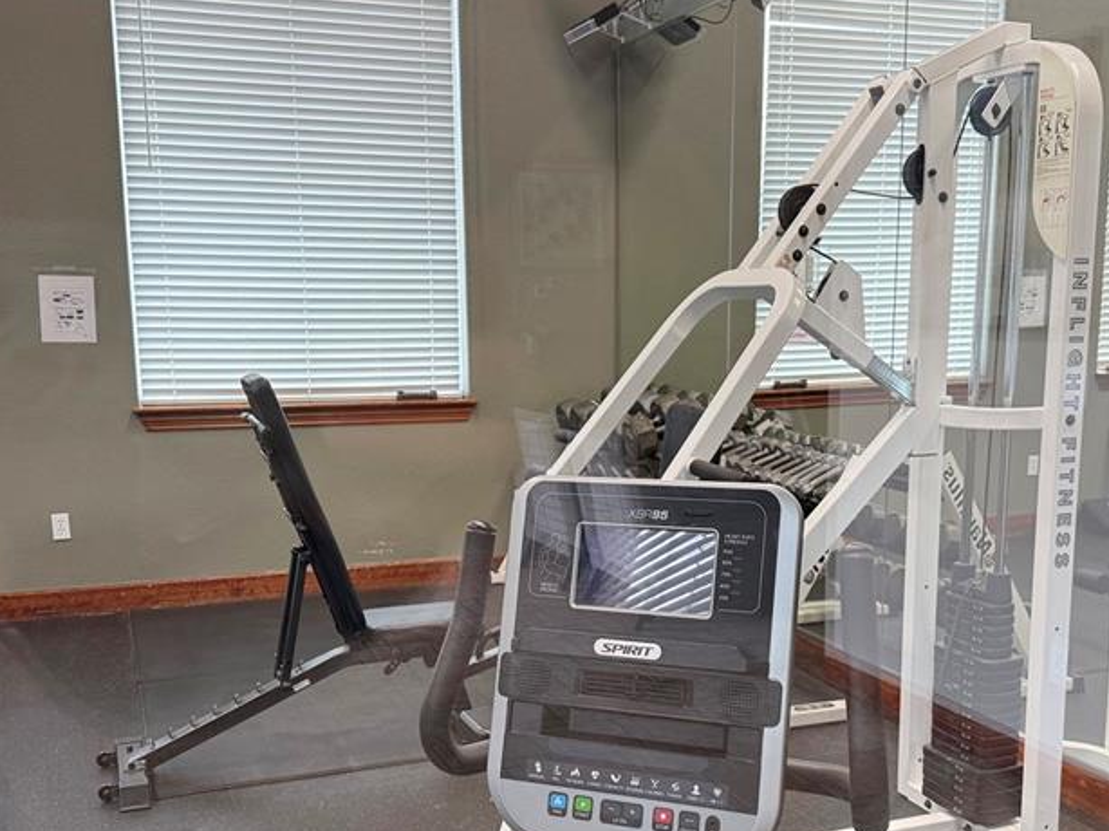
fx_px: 1281
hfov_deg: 46.7
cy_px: 534
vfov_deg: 35.7
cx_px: 621
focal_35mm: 40
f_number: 1.78
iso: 160
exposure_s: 1/120
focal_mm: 6.76
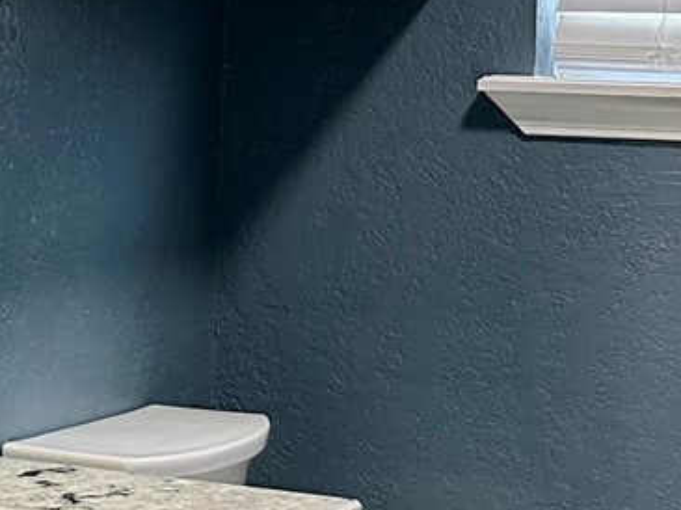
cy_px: 156
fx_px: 2477
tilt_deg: -3.1
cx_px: -119
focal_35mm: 126
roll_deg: -0.9
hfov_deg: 15.1
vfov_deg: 11.7
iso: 160
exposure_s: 1/60
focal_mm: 6.86
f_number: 1.78
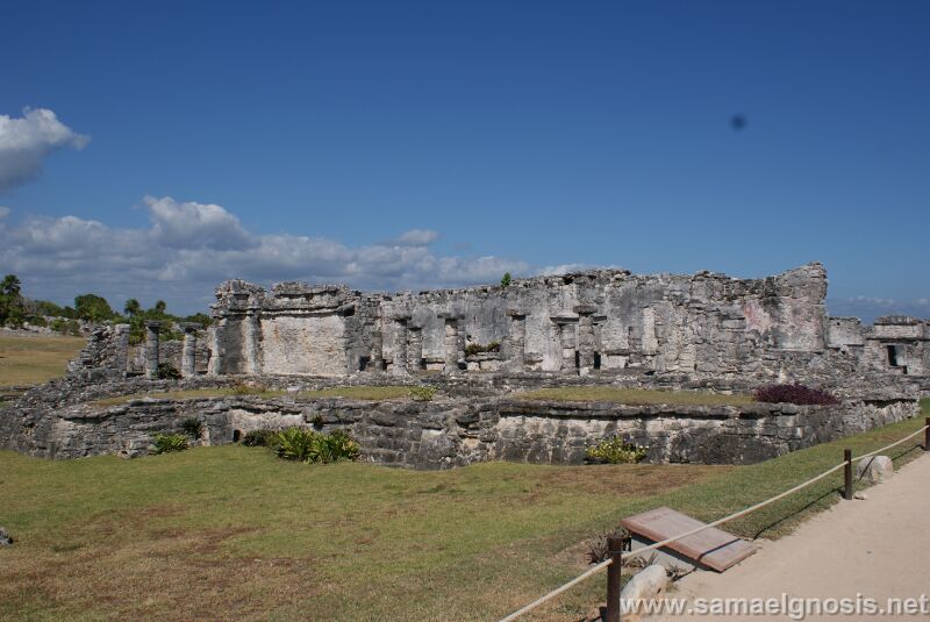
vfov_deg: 43.7
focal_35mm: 30
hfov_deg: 61.9
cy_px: 311
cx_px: 465
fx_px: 776
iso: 100
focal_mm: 20
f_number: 10
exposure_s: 1/400
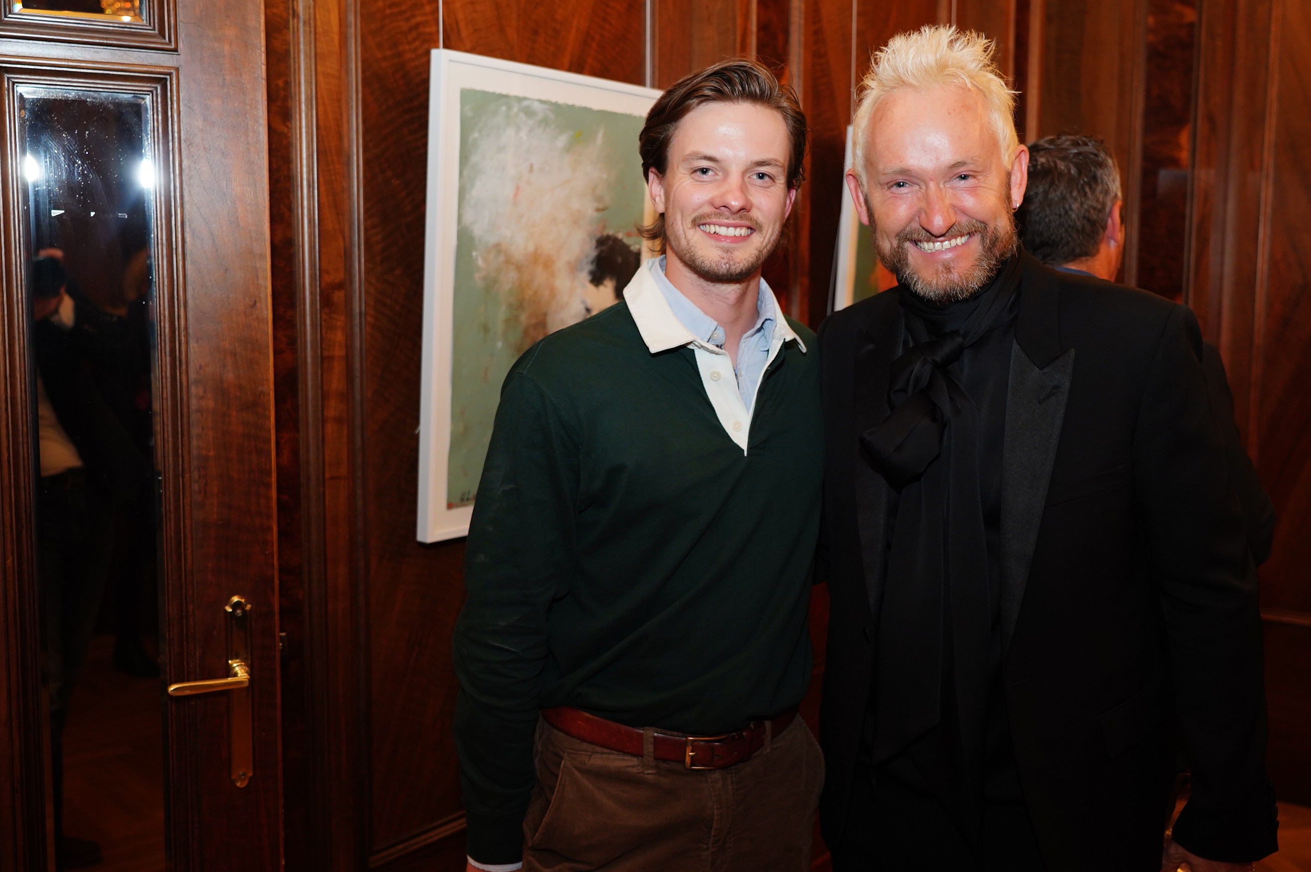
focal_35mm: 37
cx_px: 705
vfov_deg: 35.9
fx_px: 1346
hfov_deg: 51.9
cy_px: 419
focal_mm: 32
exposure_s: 1/125
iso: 1000
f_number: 4
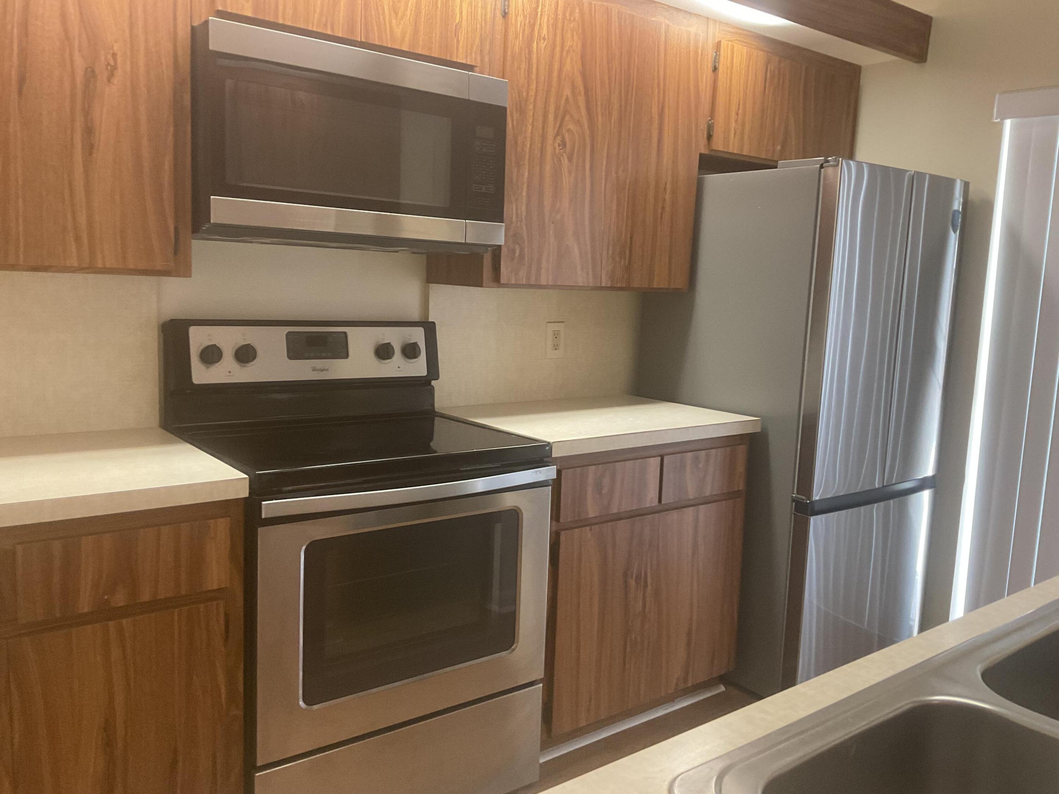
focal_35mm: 29
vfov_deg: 48.2
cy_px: 397
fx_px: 887
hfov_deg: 61.7
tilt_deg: -8.0
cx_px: 530
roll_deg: -4.1
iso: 200
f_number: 1.8
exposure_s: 1/60
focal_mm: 3
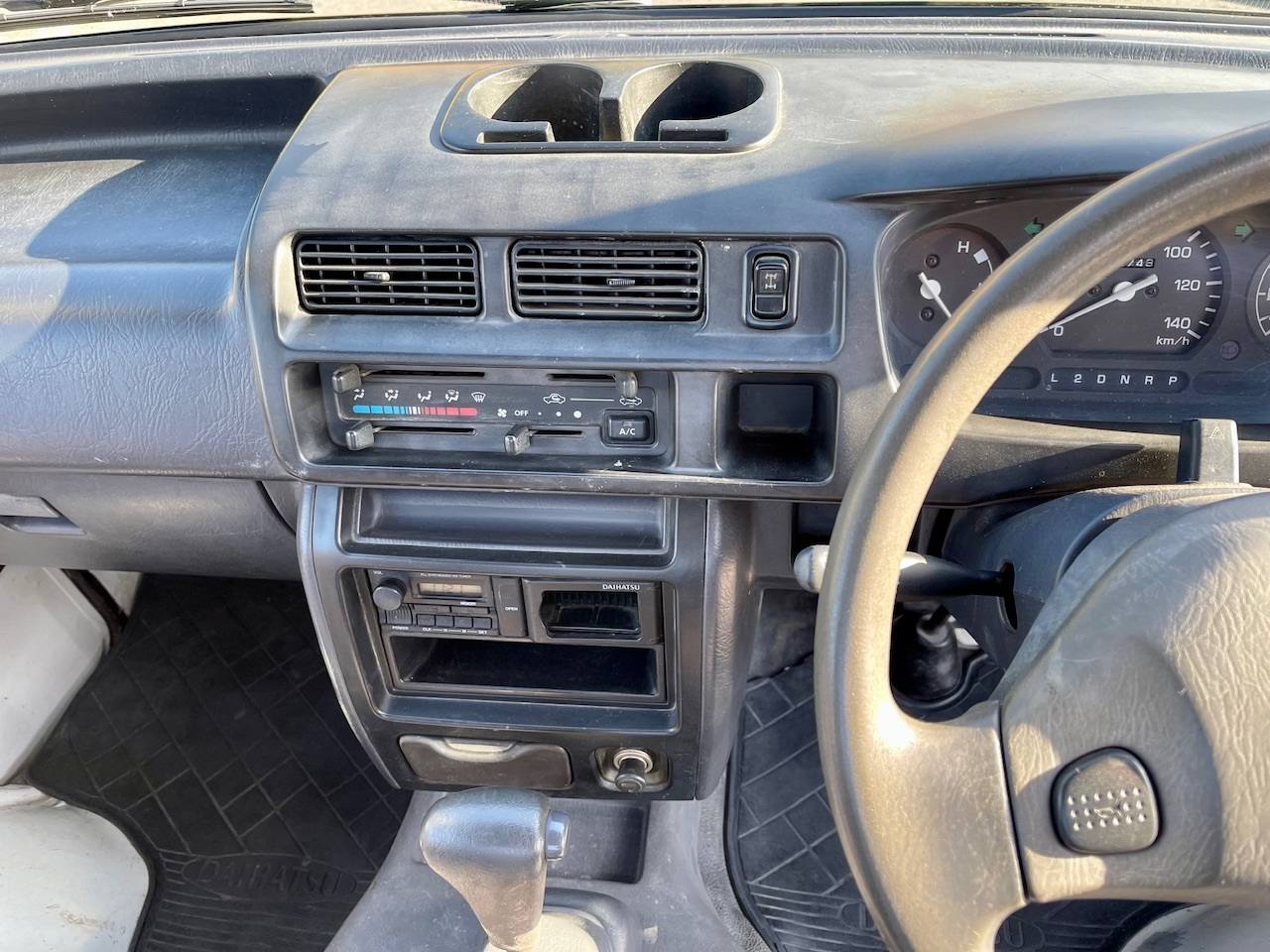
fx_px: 917
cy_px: 476
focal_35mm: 25
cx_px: 635
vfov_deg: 54.9
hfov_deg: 69.4
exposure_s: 1/121
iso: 80
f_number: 1.6
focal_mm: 5.1
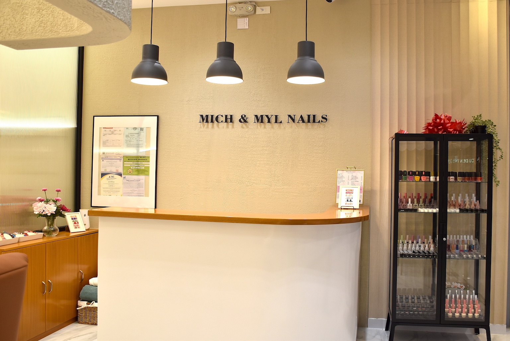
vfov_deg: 43.7
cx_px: 255
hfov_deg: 61.9
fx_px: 425
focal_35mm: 30
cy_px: 170
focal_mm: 20
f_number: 4.5
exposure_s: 1/80
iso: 400
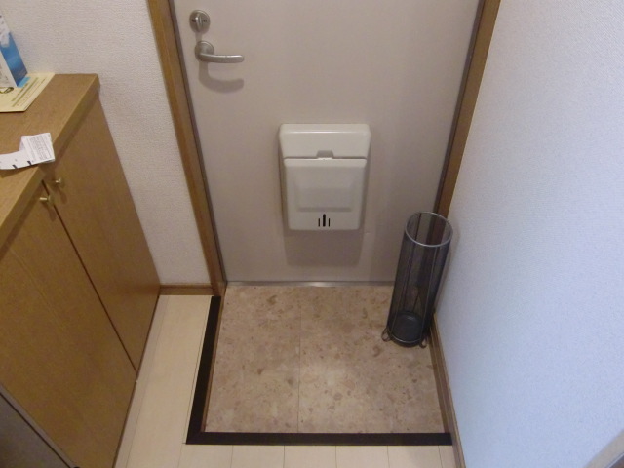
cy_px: 234
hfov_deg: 63.4
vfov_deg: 49.7
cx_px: 312
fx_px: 505
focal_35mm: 28
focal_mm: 4.9
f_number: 2.6
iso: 640
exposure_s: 1/60
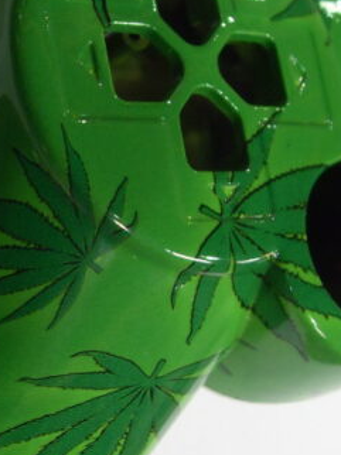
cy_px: 244
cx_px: 185
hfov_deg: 16.9
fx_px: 1144
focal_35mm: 87
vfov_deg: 22.5
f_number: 2.8
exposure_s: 1/30
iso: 200
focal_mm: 6.3
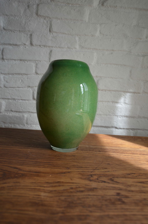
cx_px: 74
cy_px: 112
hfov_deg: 55.9
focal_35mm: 22
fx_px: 139
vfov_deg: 77.4
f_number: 3.5
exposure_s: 1/30
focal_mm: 15
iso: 200
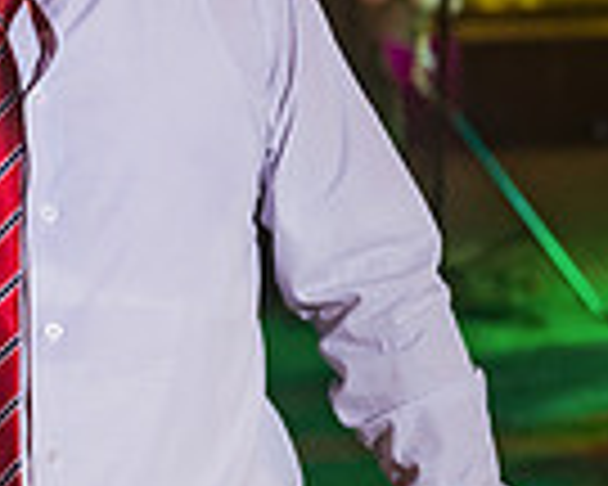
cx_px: -572
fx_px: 2573
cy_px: 108
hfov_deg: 12.1
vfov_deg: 10.8
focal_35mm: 143
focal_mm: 35
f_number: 1.8
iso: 1600
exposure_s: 1/100
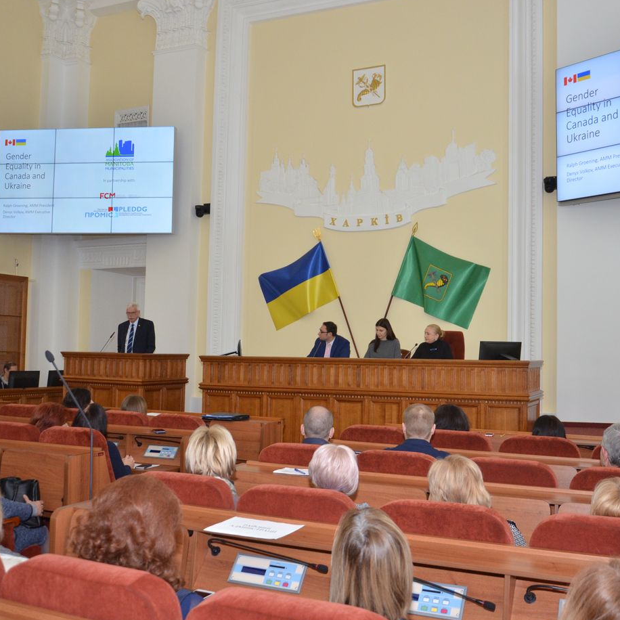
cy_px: 310
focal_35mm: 35
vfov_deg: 47.2
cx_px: 361
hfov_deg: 47.0
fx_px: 709
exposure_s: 1/250
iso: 800
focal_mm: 18
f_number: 5
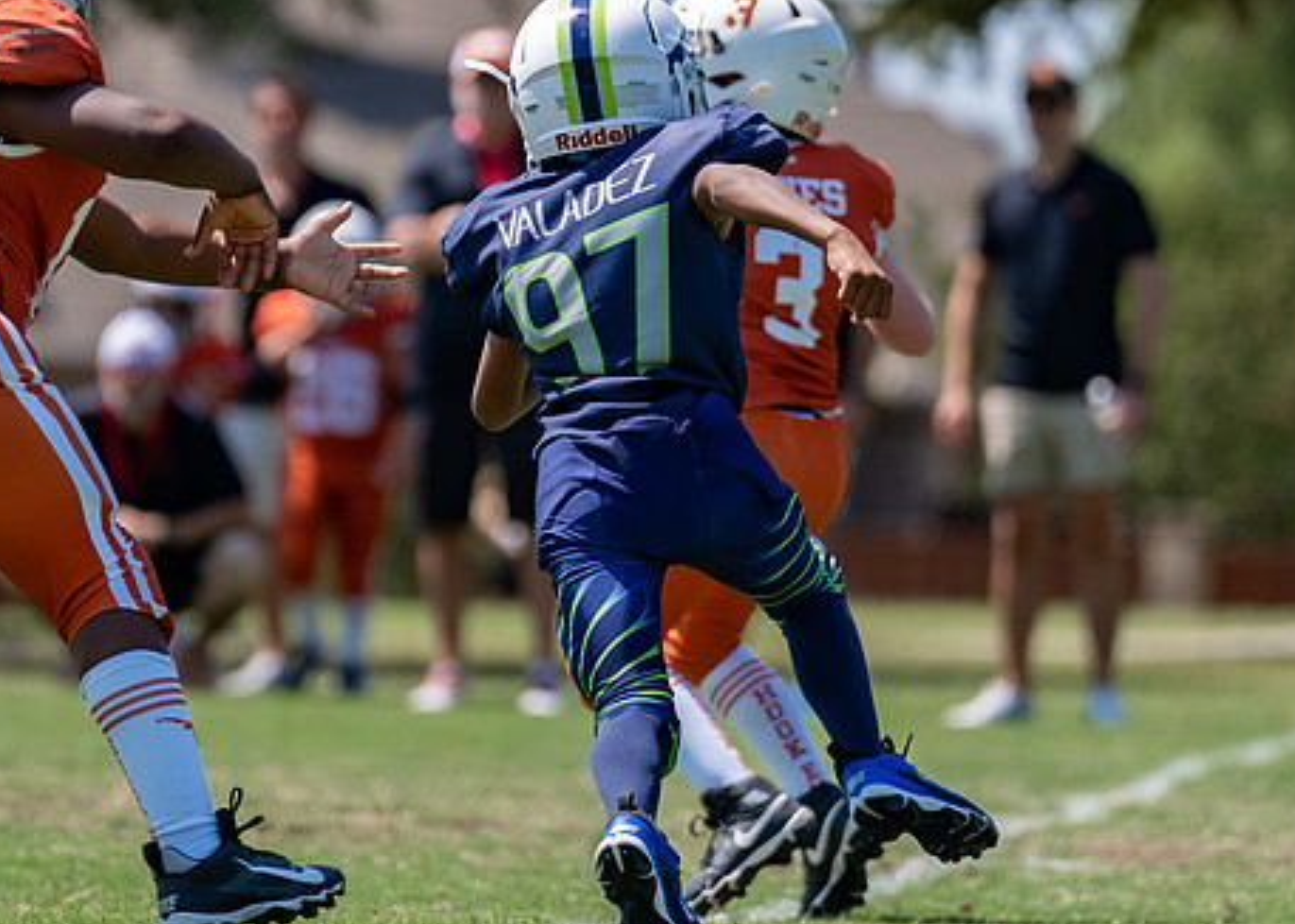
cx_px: 488
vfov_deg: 2.9
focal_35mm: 488
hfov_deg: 4.1
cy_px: 190
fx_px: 17940
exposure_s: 1/1250
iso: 100
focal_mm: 200
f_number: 3.2
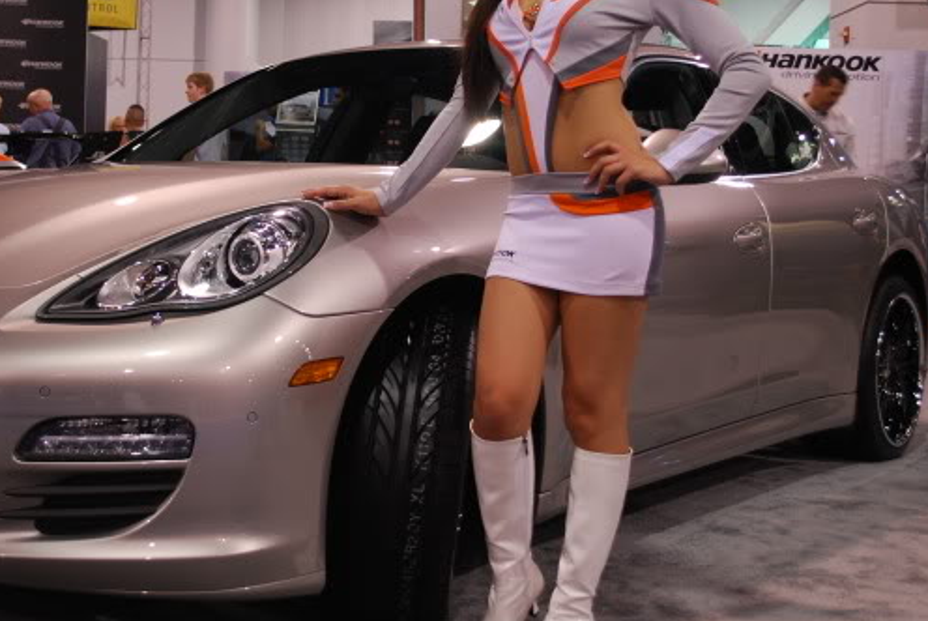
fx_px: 1497
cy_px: 212
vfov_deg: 23.4
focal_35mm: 58
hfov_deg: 34.3
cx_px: 349
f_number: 4.2
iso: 280
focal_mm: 24
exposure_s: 1/30
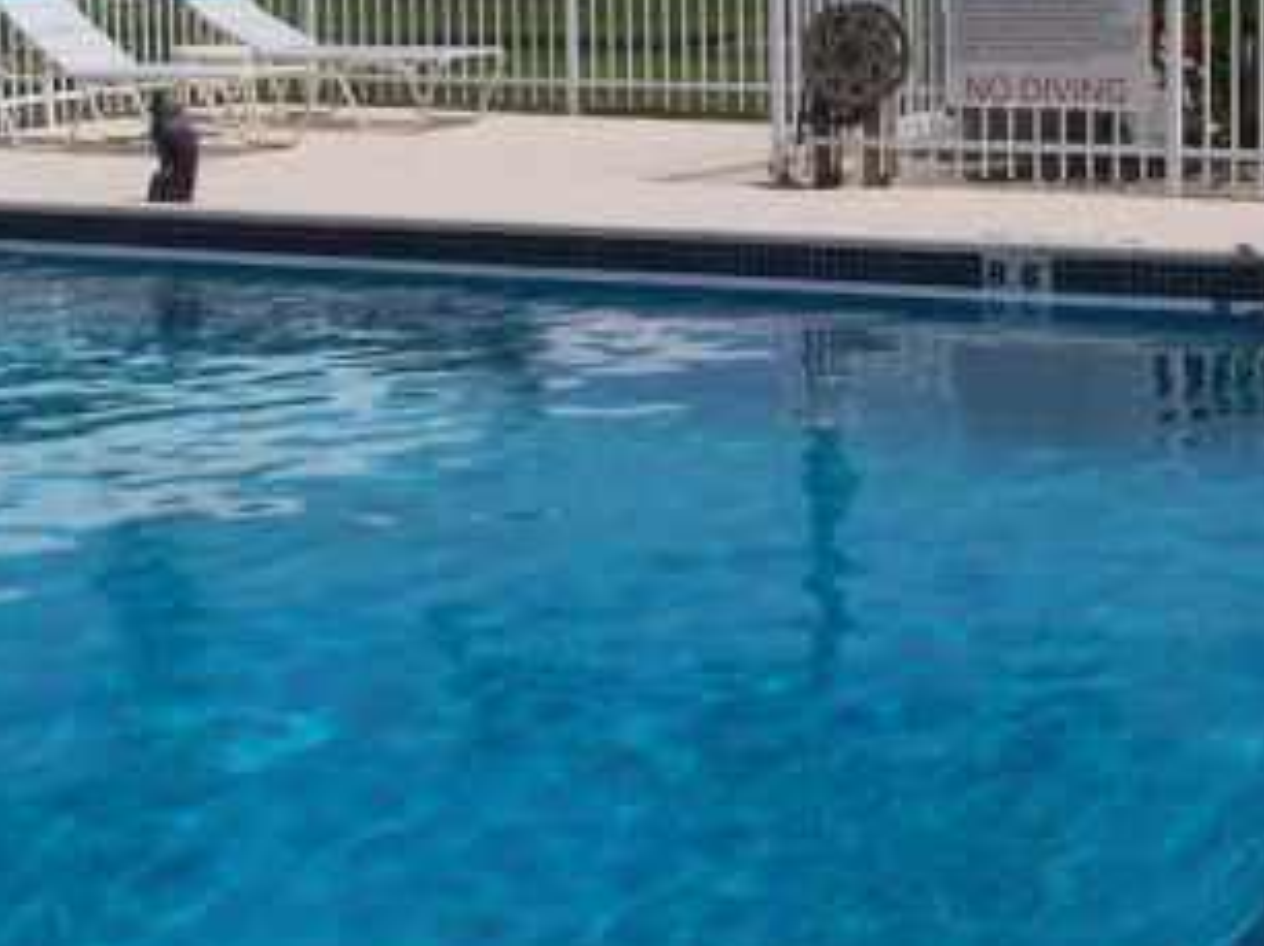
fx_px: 3174
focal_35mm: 87
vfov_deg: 16.9
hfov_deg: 22.1
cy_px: 238
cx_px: 1091
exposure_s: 1/1250
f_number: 5.6
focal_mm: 6.3
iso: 80
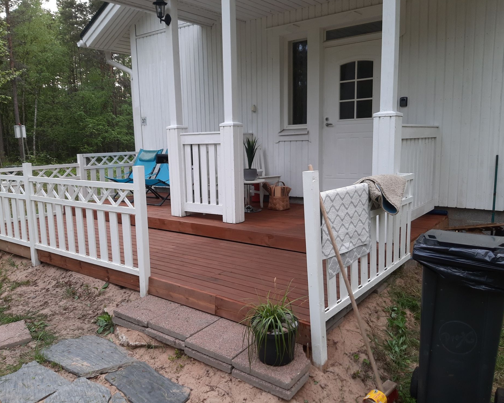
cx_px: 228
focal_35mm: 28
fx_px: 418
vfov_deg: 51.5
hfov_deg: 62.1
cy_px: 202
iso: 50
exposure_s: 1/50
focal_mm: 3.92
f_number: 1.7
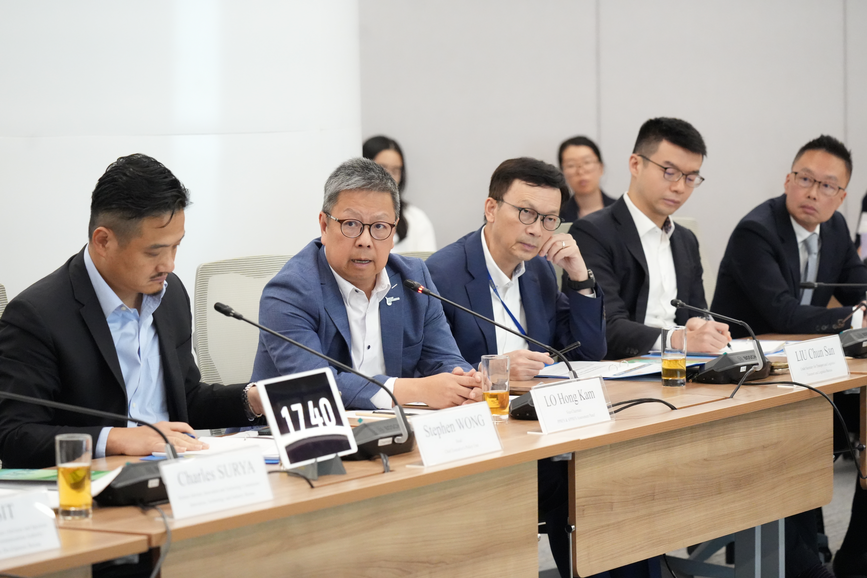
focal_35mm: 131
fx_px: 3155
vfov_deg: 10.5
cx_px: 434
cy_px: 289
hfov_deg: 15.6
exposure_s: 1/320
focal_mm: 131
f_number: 4
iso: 12800
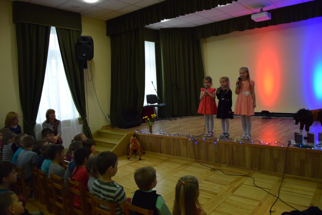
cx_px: 161
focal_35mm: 27
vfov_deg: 47.9
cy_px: 108
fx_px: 242
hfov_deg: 67.4
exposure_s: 1/500
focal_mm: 18
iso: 3200
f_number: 3.5
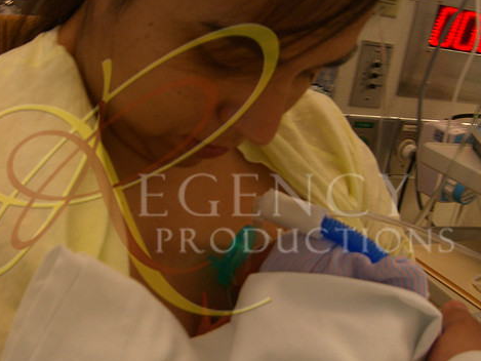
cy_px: 171
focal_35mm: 47
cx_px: 188
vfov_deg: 30.9
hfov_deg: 40.2
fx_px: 653
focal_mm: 7.9
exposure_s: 1/8
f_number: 2.8
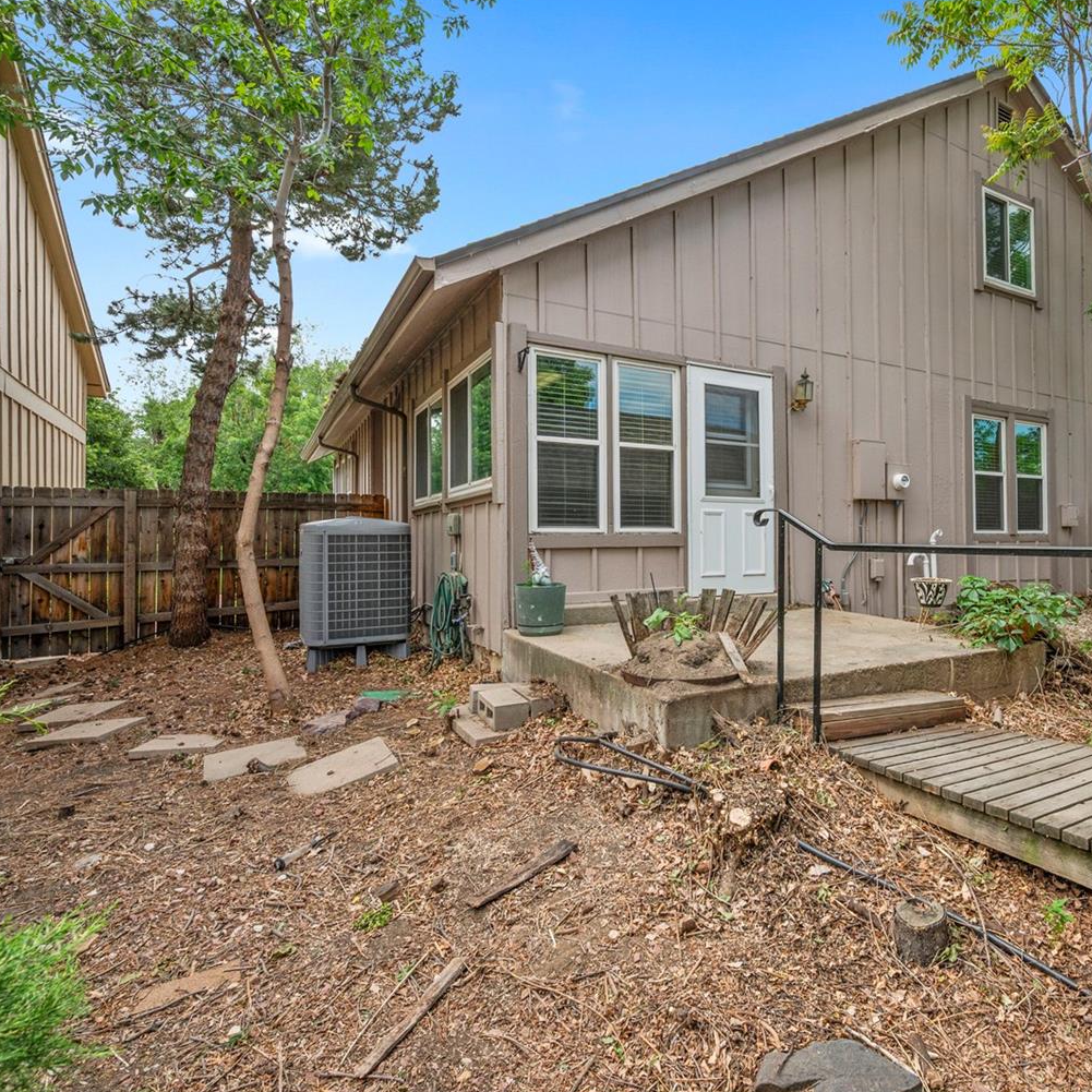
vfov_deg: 77.7
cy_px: 563
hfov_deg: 75.7
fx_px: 678
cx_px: 712
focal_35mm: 19
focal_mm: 14
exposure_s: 1/500
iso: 400
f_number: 9
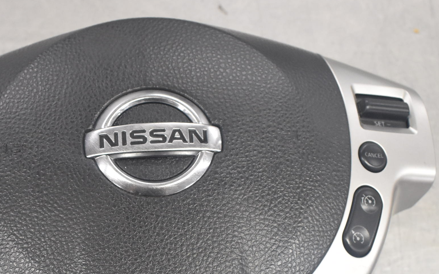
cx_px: 143
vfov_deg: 19.7
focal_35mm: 65
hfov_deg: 31.3
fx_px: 778
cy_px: 241
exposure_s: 1/100
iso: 2000
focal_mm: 22
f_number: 5
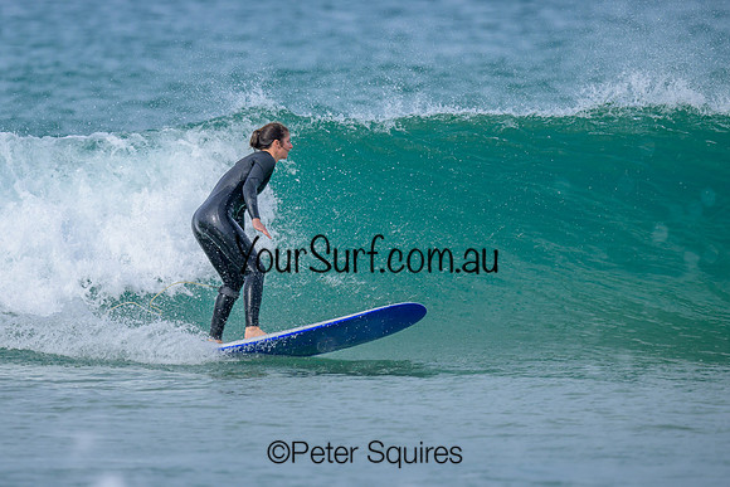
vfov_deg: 1.3
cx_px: 232
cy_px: 196
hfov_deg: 1.9
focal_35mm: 1101
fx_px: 22322
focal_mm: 800
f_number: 6.3
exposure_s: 1/2000
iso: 250
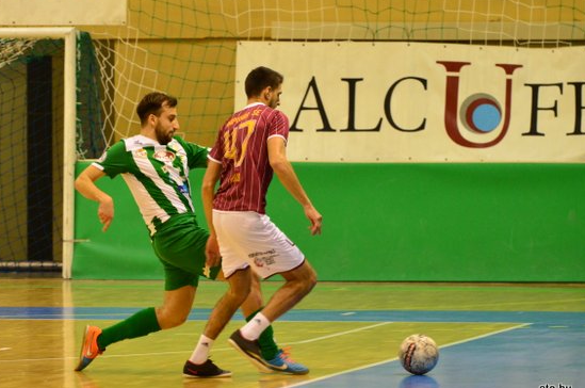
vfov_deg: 4.3
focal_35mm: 320
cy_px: 197
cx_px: 270
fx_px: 5184
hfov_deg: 6.5
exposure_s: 1/400
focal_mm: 195
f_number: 5.3
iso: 4000
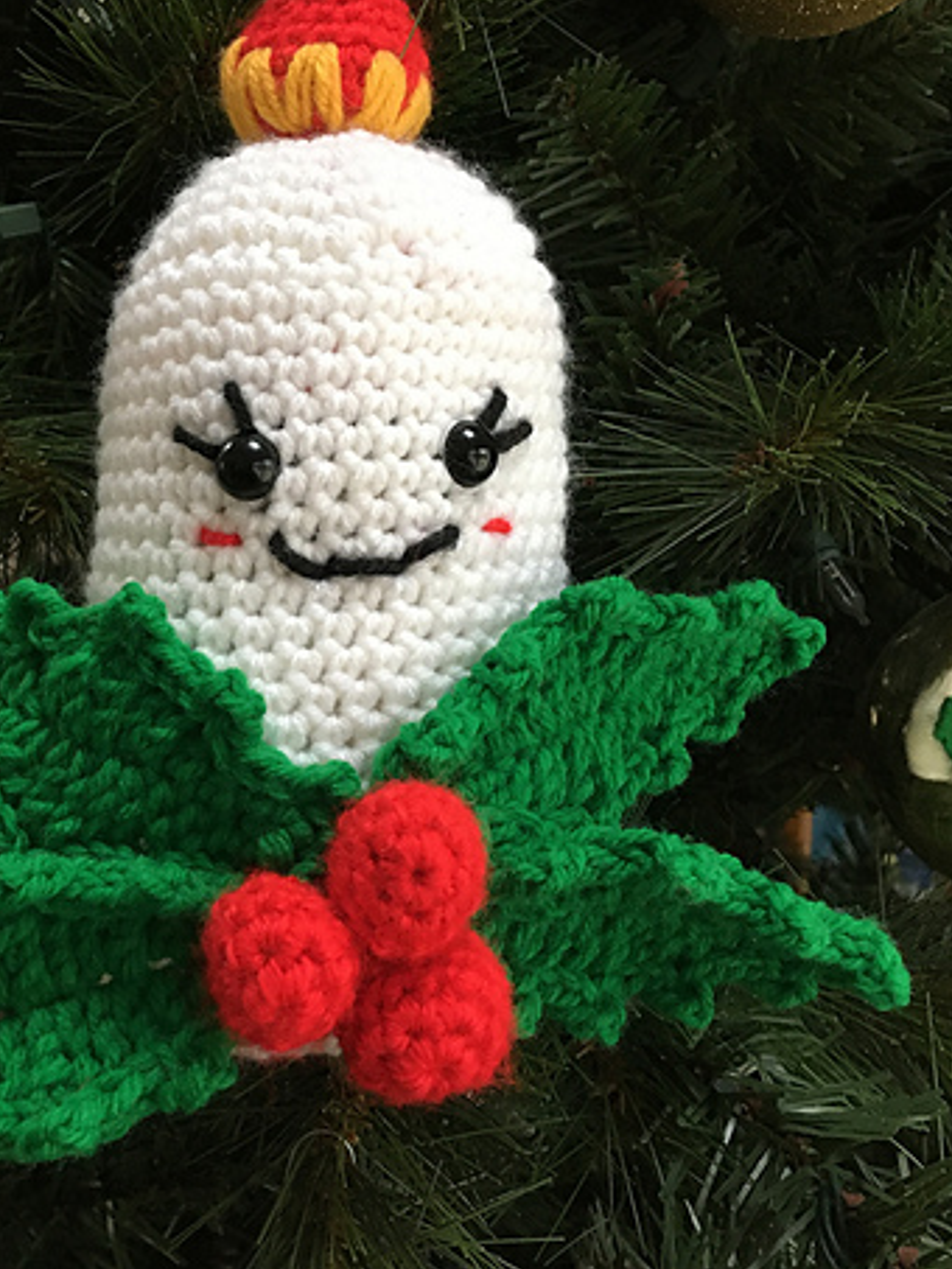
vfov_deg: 45.6
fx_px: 1503
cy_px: 532
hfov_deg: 34.9
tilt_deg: -3.2
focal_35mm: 41
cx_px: 336
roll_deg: -2.8
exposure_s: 1/30
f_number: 2.2
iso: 200
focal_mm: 4.15
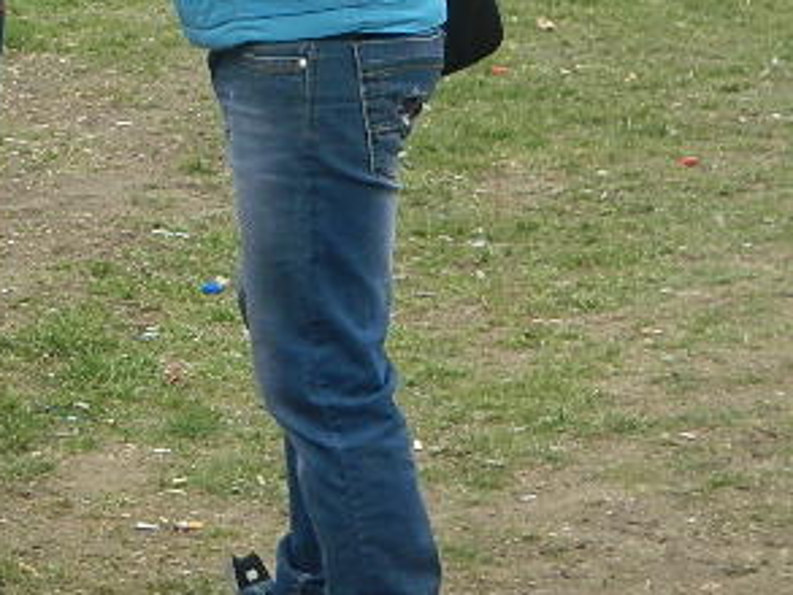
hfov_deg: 11.8
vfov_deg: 9.0
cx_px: -114
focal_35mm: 164
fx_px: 3759
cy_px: -92
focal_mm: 8.4
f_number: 3.6
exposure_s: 1/80
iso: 80
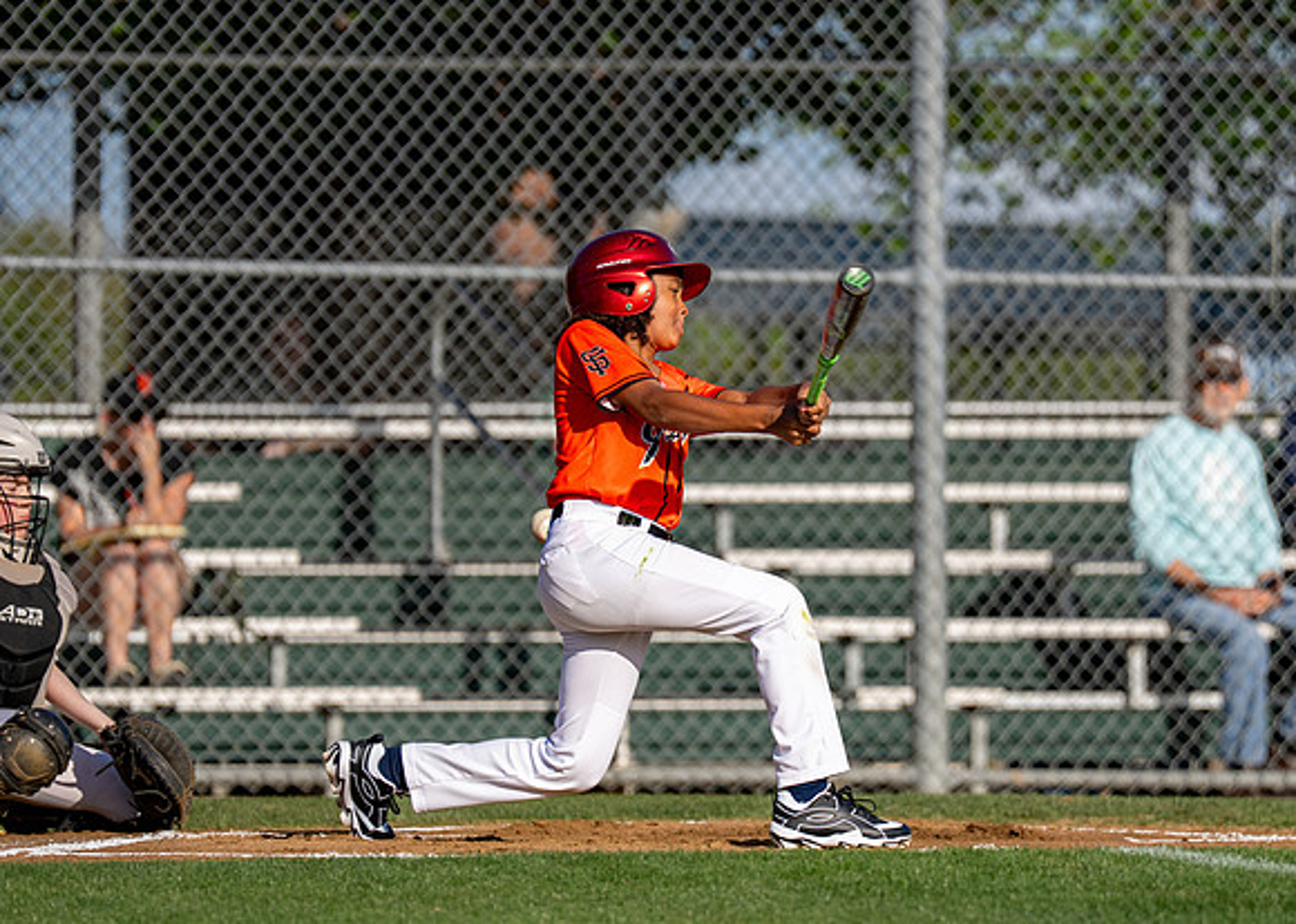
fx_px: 13038
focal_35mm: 354
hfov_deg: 5.7
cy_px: 446
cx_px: 698
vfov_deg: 4.1
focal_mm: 200
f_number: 2.8
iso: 100
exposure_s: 1/2500
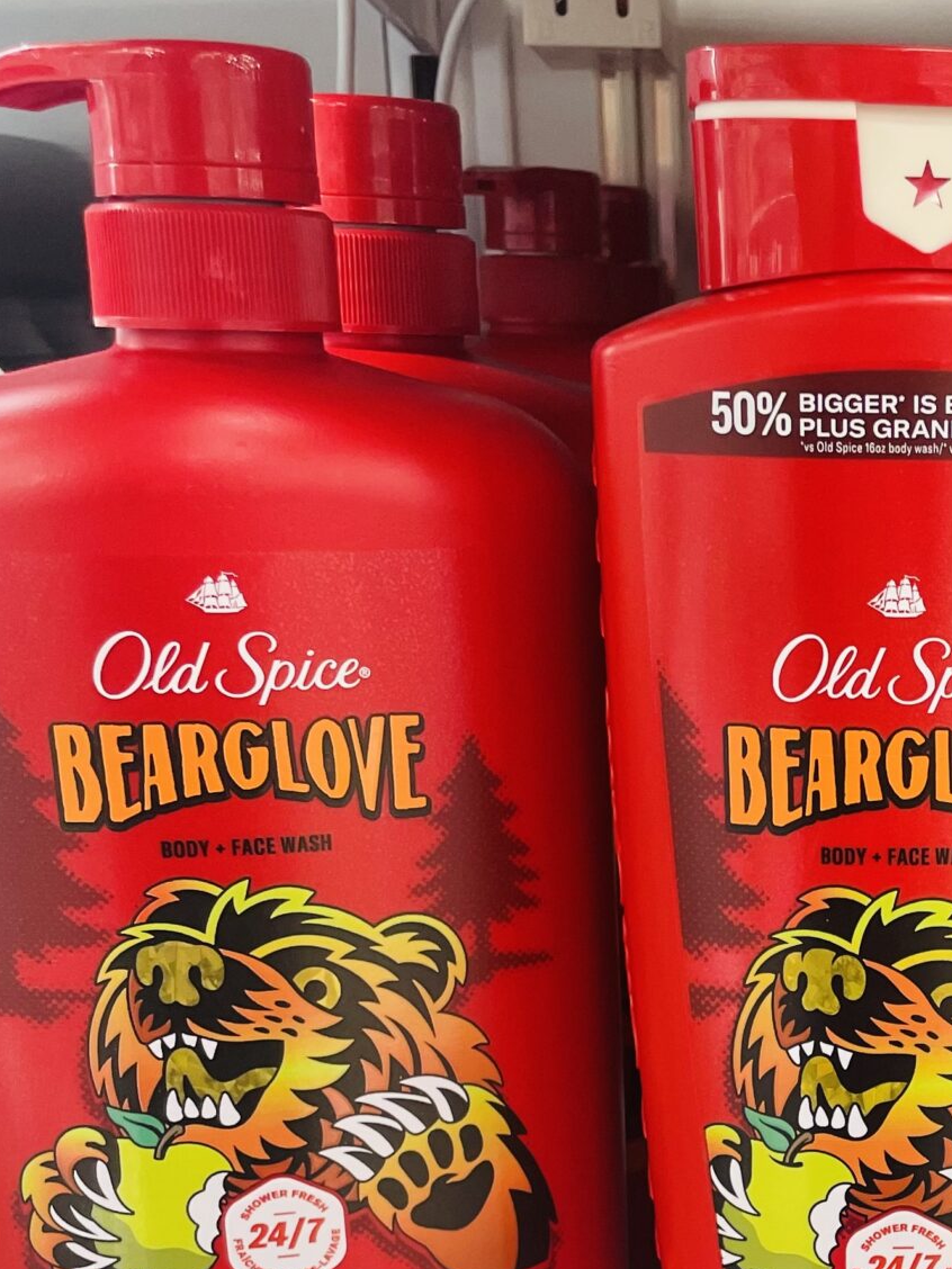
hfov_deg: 23.8
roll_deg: -0.5
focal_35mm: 59
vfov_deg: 31.4
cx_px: 949
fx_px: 2163
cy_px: 1114
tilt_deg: -21.4
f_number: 1.6
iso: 80
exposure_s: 1/60
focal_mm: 4.2
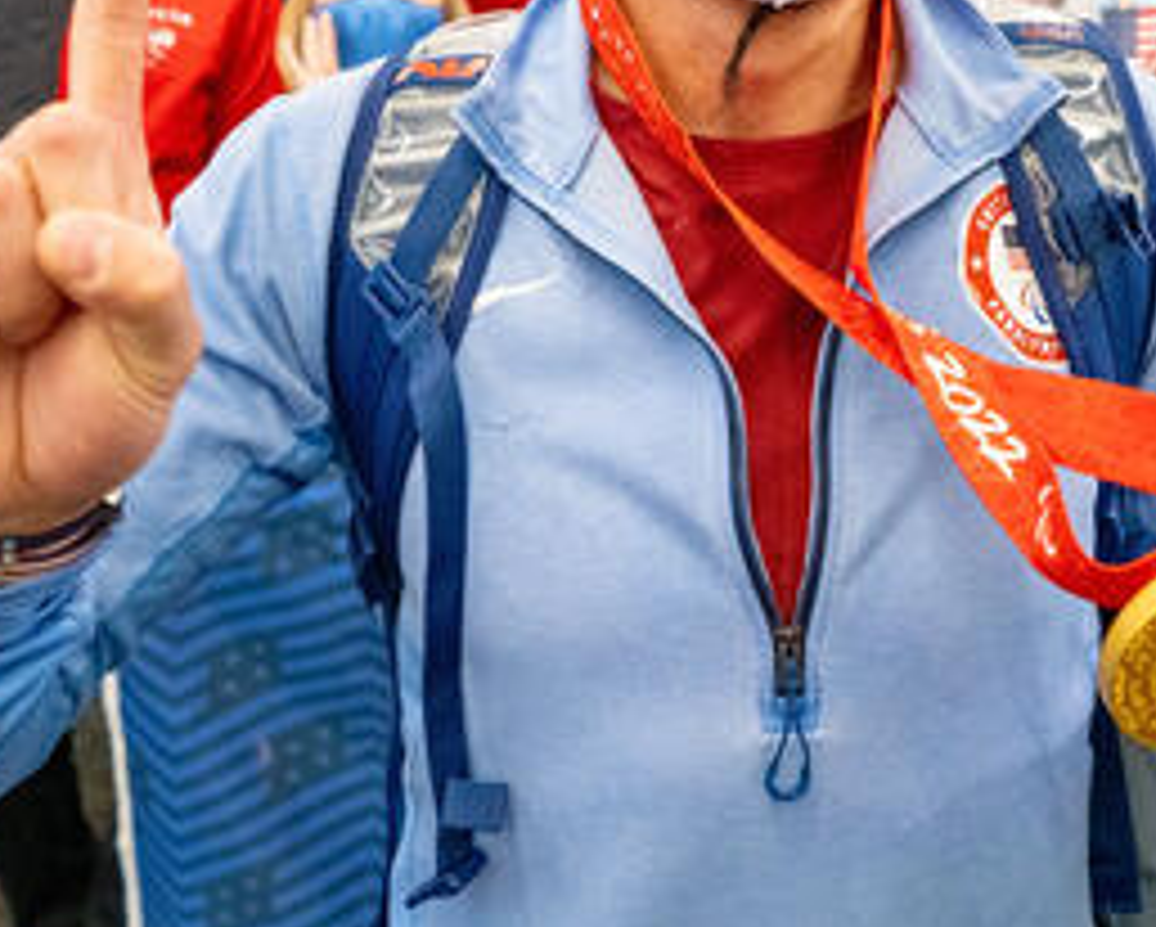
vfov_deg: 34.7
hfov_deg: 43.7
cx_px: 652
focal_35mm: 42
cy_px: 194
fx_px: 1438
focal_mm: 16
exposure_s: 1/320
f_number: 2.8
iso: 3200
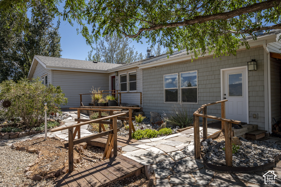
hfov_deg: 76.1
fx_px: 179
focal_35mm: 23
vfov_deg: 55.1
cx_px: 140
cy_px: 94
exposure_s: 1/250
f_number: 16
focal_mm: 23
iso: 250
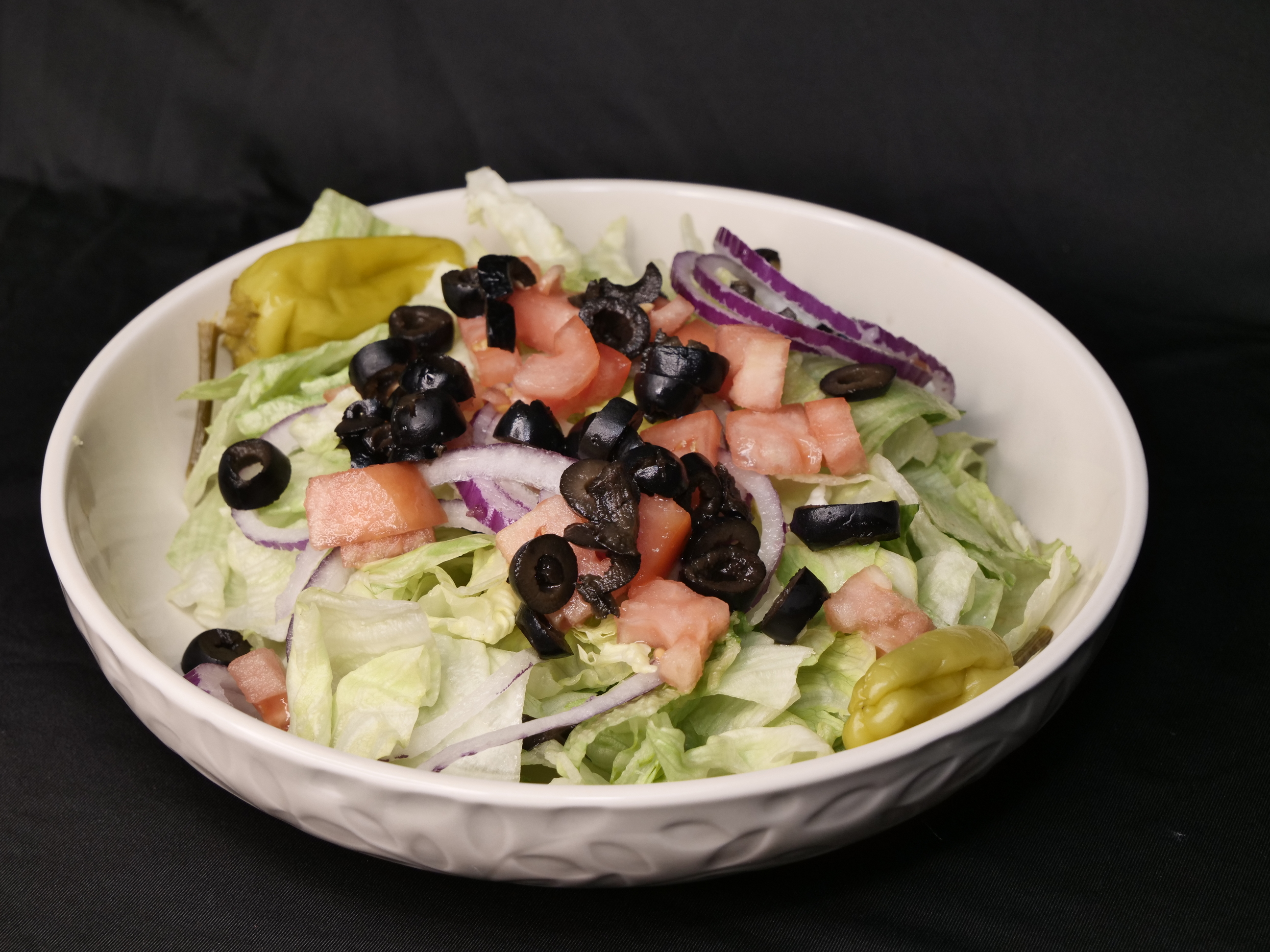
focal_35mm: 70
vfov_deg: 21.0
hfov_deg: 27.8
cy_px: 476
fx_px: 2568
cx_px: 635
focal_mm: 35
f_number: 5.6
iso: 400
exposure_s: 1/100
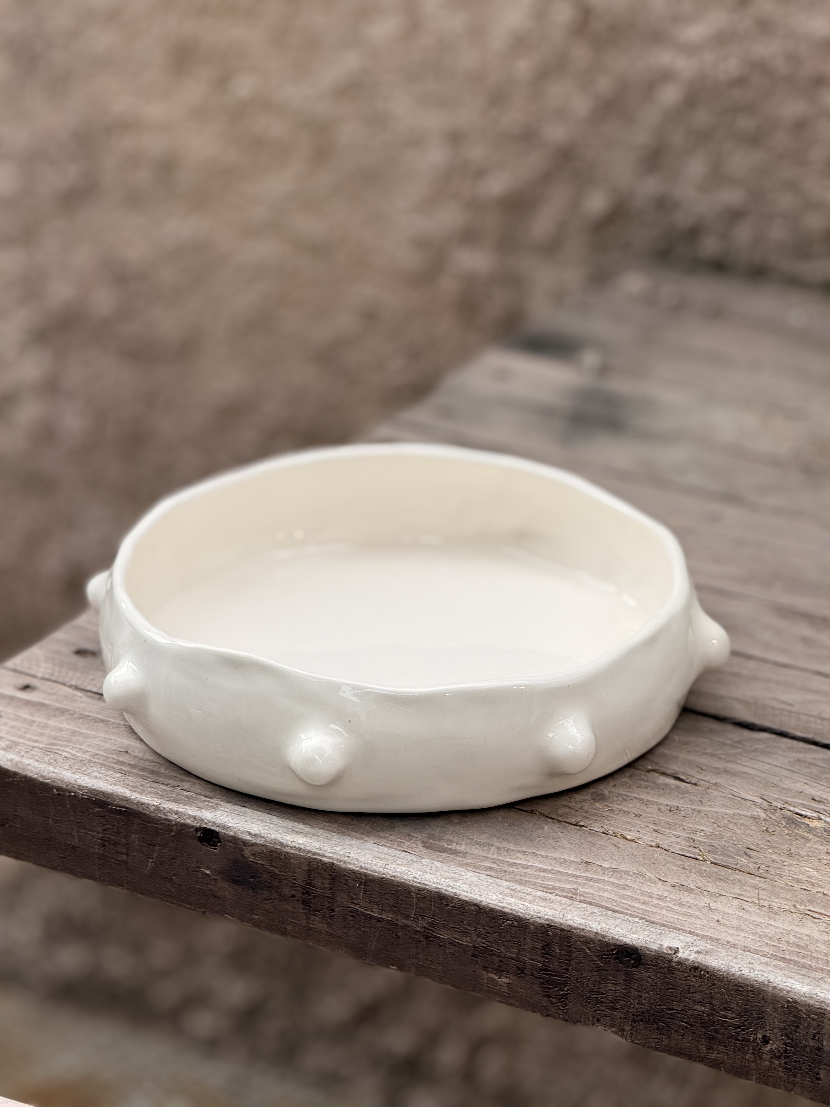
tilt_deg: -25.2
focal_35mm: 120
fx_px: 3836
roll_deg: -2.3
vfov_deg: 16.4
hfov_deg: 12.3
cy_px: 554
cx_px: 415
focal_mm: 15.66
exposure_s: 1/99
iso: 64
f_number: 2.8
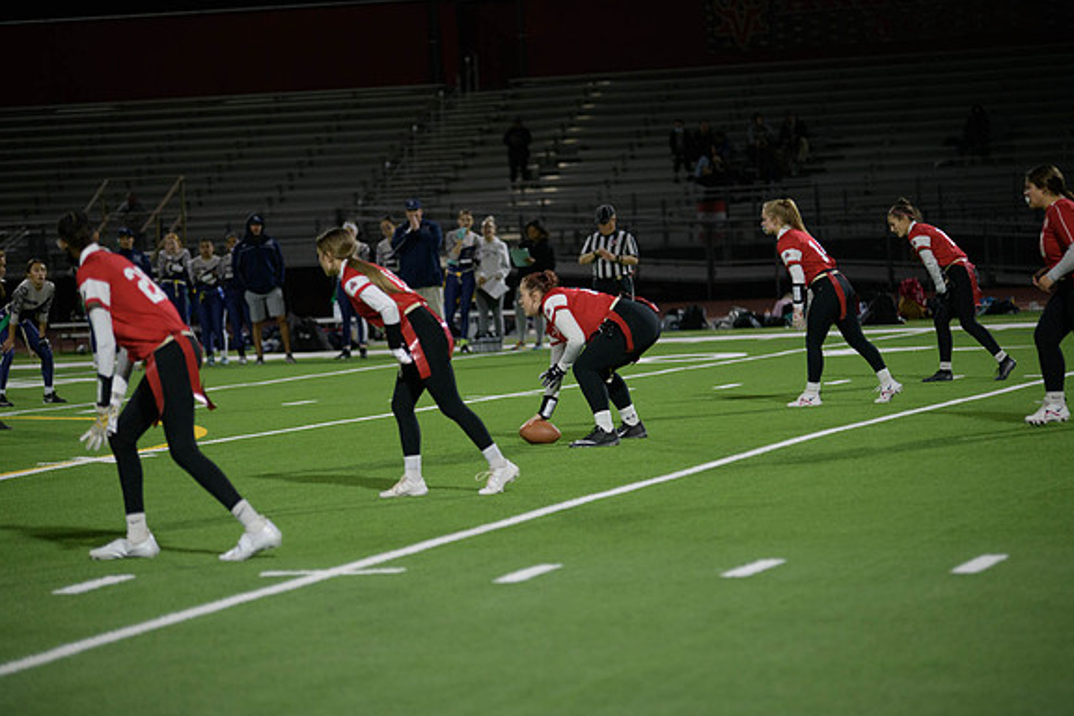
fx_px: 4206
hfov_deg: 14.6
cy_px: 359
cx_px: 539
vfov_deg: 9.7
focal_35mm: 141
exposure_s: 1/640
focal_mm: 140
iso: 2000
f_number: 2.8
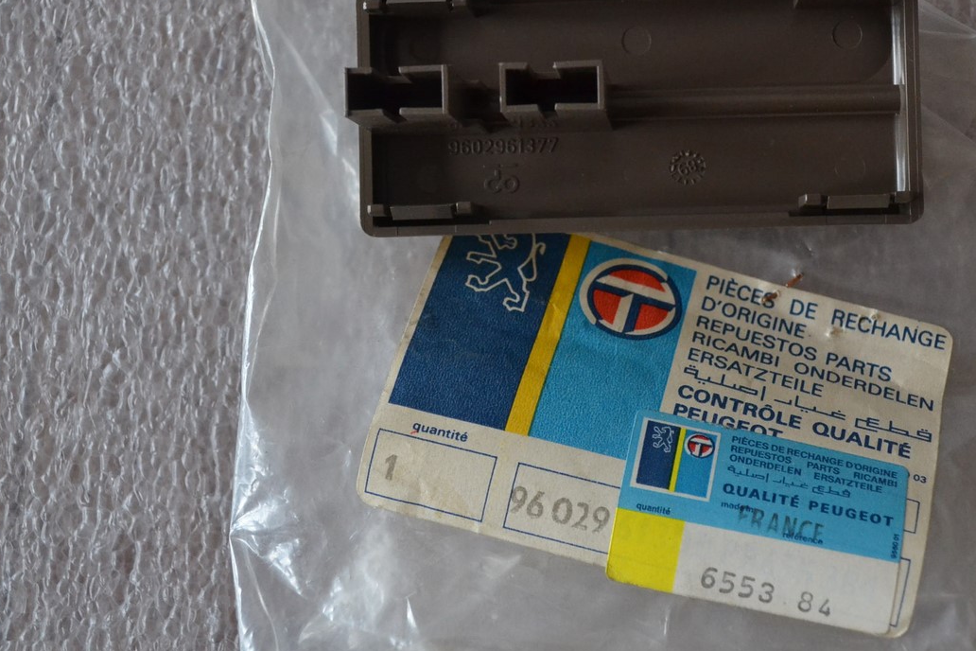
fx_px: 1861
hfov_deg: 29.3
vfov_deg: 19.8
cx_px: 579
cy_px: 250
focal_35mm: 69
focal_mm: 35
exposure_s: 1/60
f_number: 5
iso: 2000
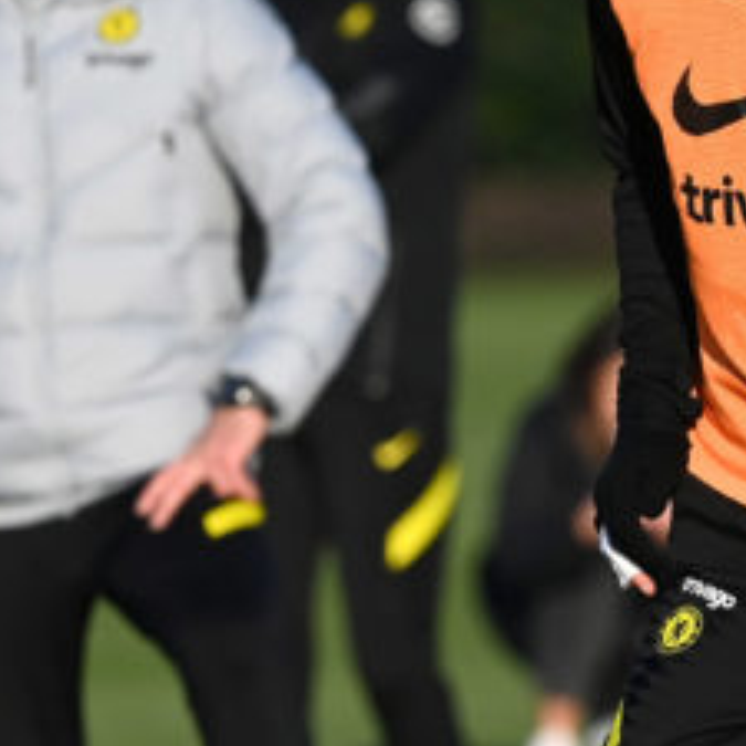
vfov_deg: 1.1
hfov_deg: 1.1
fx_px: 37768
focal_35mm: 1549
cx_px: 942
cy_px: 658
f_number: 5.6
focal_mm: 400
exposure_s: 1/2000
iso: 320
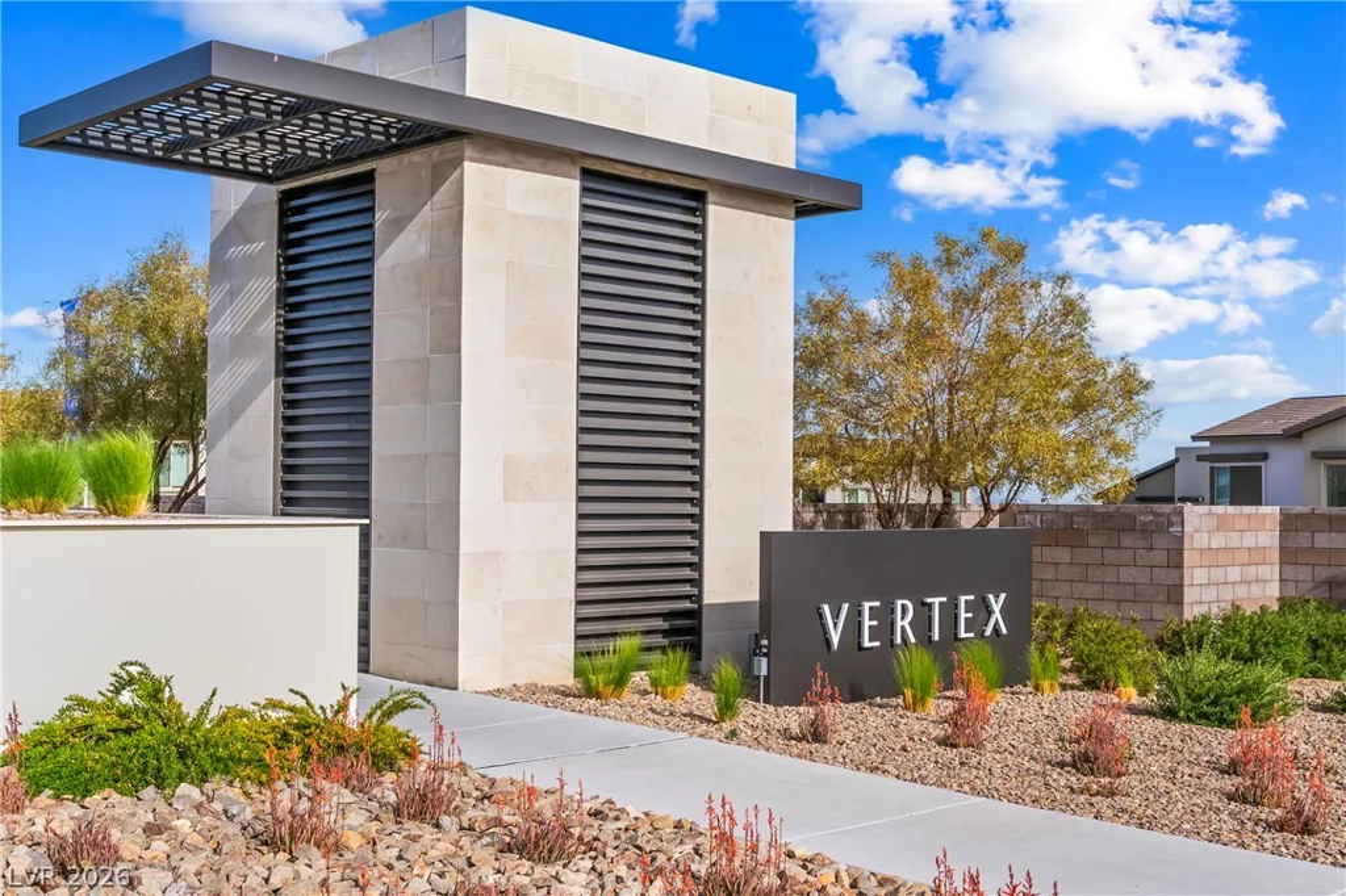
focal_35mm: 42
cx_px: 673
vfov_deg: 31.9
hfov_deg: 46.4
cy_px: 448
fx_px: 1570
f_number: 8
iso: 320
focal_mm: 28
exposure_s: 1/8000
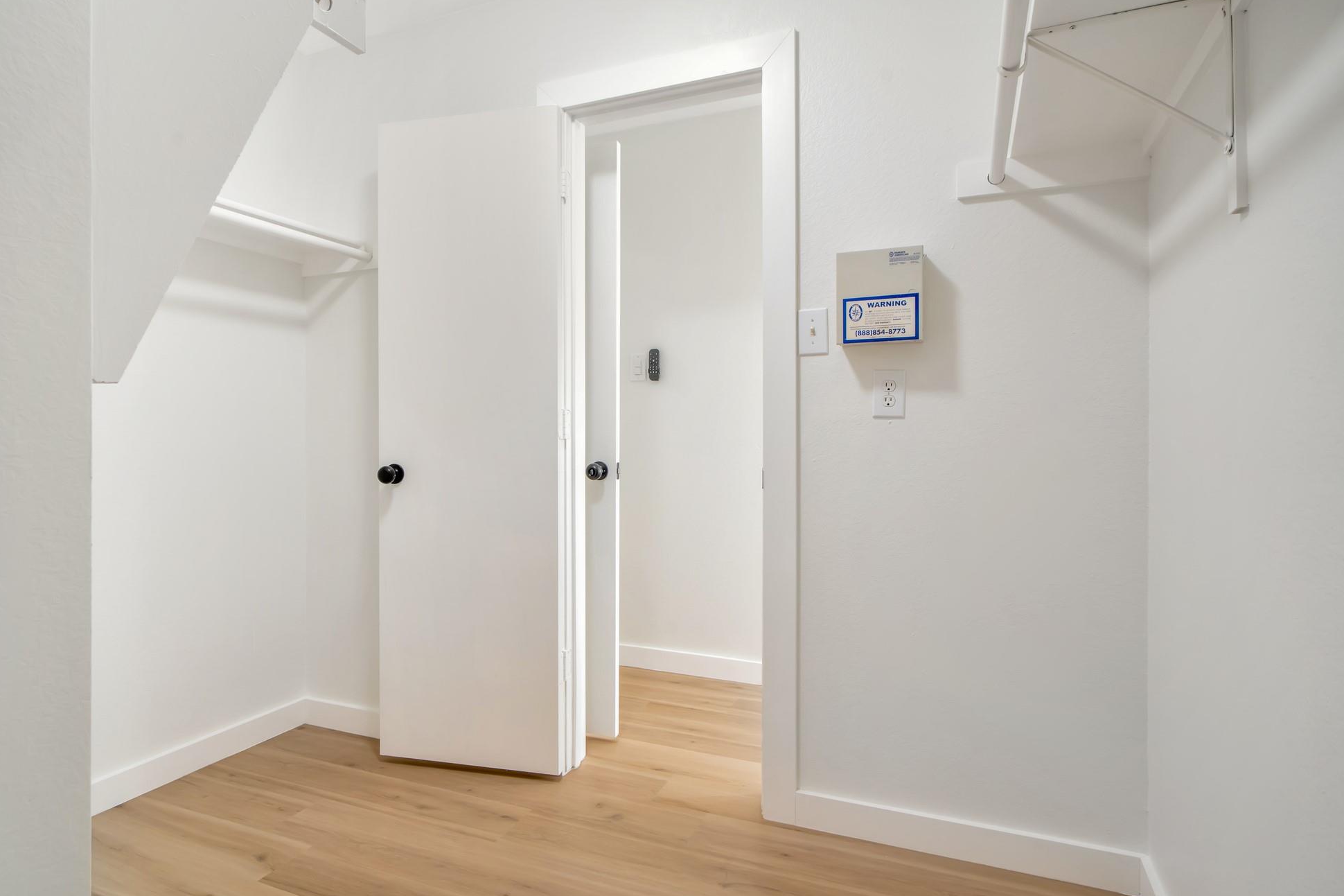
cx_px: 639
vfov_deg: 64.5
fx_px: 709
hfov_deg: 86.8
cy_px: 466
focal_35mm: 19
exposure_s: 1/40
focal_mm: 18
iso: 500
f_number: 8
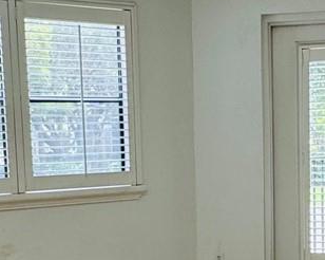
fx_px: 682
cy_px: 211
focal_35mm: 71
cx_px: 217
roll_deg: +1.2
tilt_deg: -6.6
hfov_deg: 26.6
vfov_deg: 21.3
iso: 64
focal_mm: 2.22
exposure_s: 1/120
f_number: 2.2
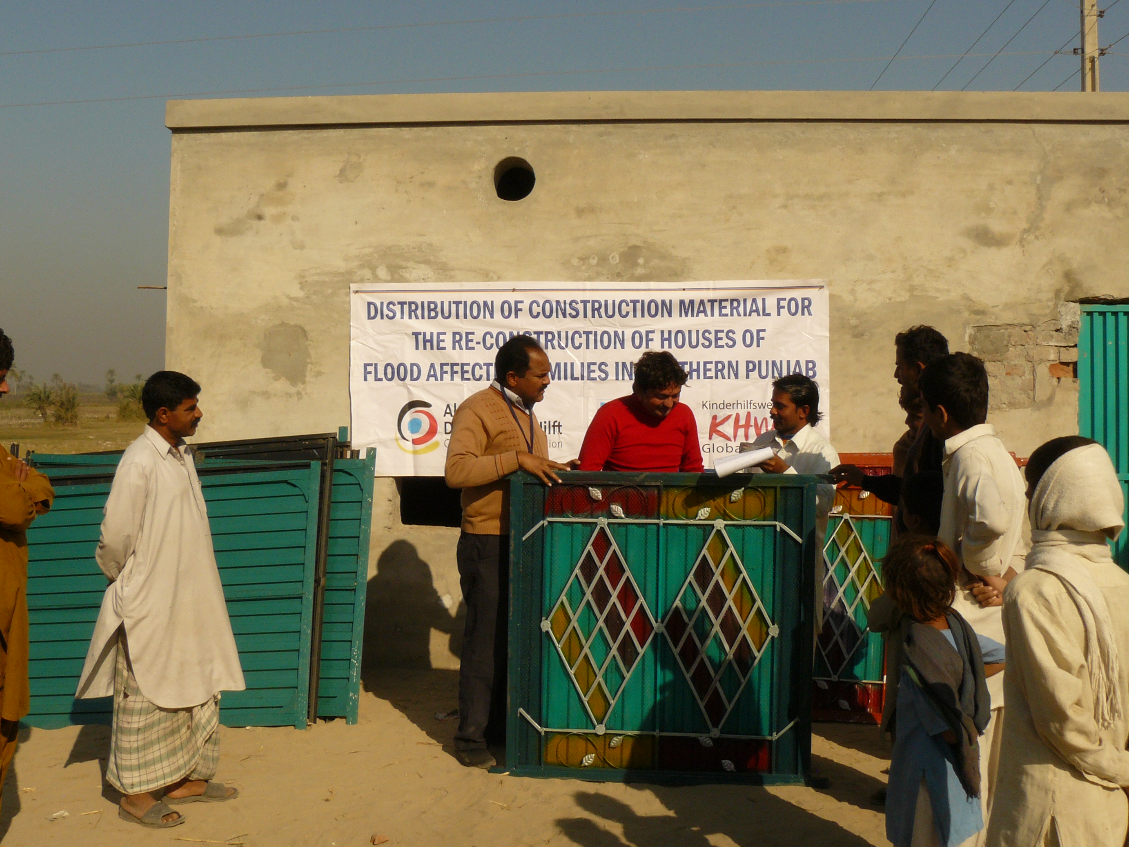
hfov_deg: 46.8
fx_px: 1305
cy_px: 383
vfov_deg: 35.9
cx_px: 590
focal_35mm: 40
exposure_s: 1/400
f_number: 8
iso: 100
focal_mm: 6
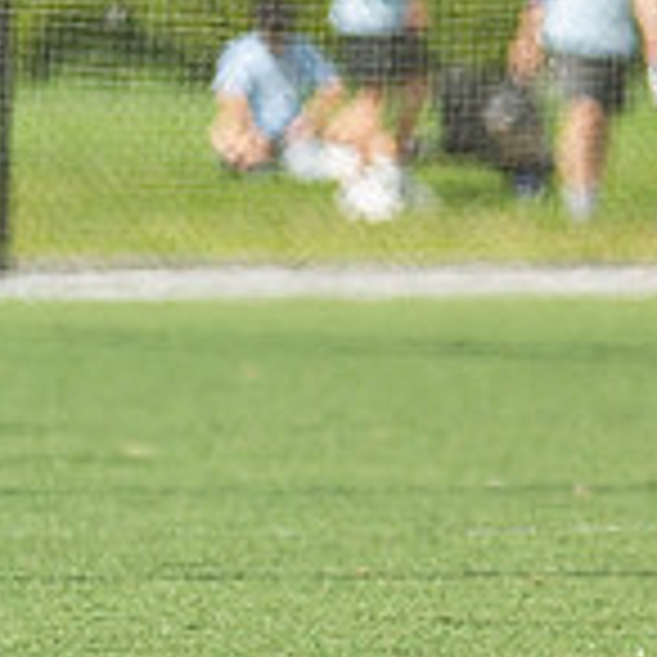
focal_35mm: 1413
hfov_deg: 1.2
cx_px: 1146
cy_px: -213
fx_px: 30341
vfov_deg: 1.2
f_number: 4
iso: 200
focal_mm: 270
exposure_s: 1/1000
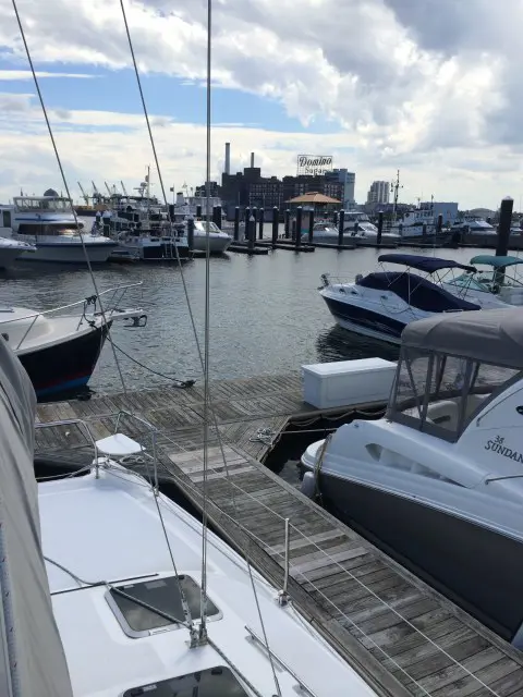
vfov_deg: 60.0
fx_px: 604
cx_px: 262
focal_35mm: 30
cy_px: 348
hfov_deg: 46.8
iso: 32
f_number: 2.2
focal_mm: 4.12
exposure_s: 1/2053
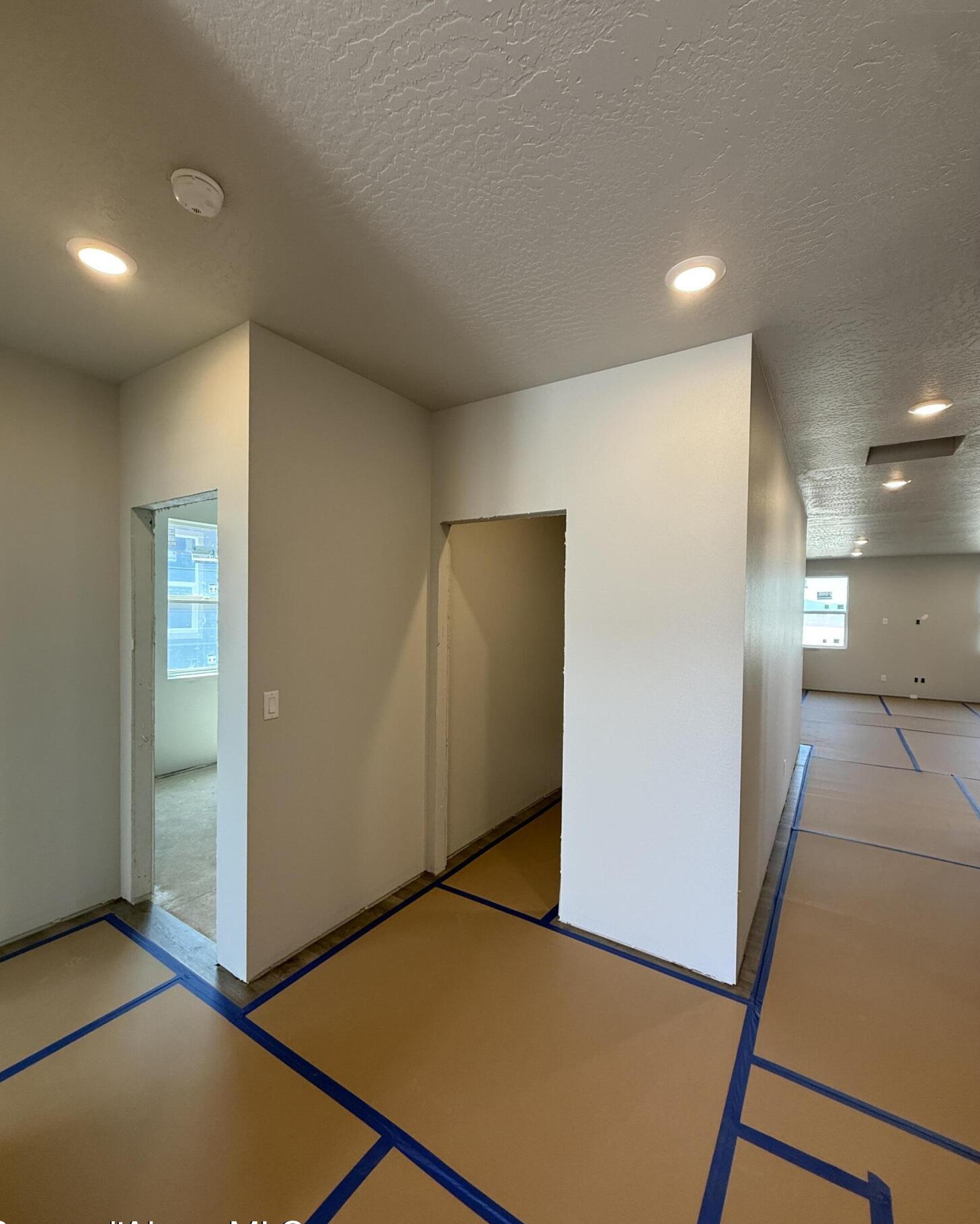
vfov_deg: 96.8
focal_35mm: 15
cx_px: 483
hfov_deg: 84.0
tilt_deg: -0.1
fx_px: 544
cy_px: 625
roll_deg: -0.2
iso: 160
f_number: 2.2
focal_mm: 2.22
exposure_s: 1/120
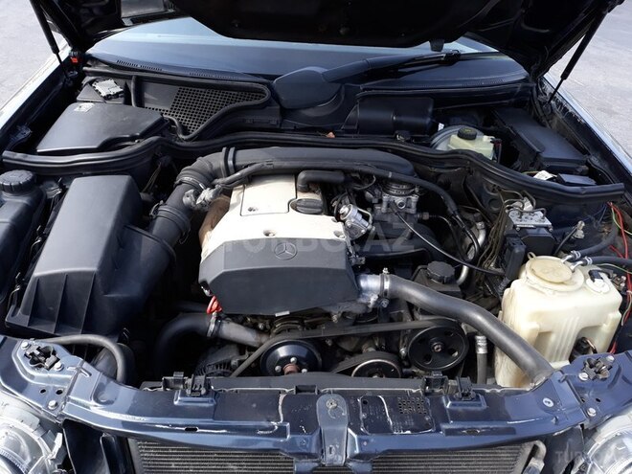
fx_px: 493
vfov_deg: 51.4
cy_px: 237
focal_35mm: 27
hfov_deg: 65.3
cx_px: 316
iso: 40
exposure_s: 1/258
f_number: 1.7
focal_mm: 3.71
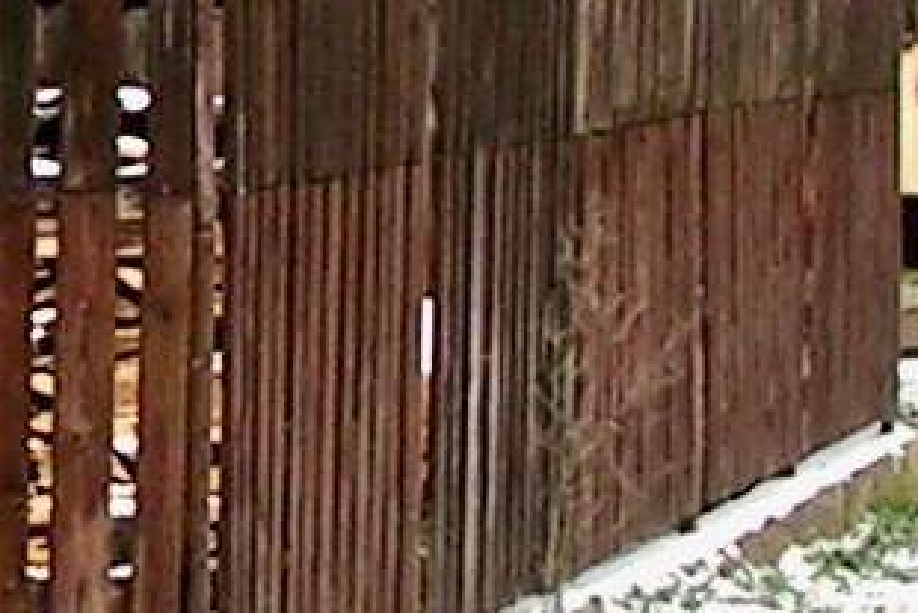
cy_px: -190
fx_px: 6658
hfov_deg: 7.8
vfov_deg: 5.2
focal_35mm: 261
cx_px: -264
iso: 50
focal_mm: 5.8
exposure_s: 1/320
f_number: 5.6
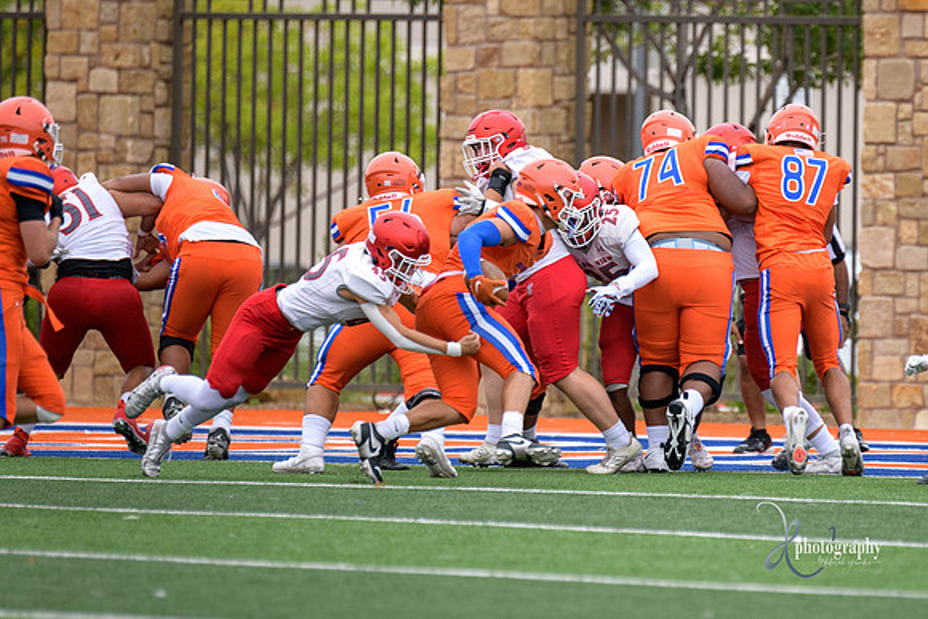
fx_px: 12349
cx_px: 620
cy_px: 310
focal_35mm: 479
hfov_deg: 4.3
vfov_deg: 2.9
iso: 320
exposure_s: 1/1000
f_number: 2.8
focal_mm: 300
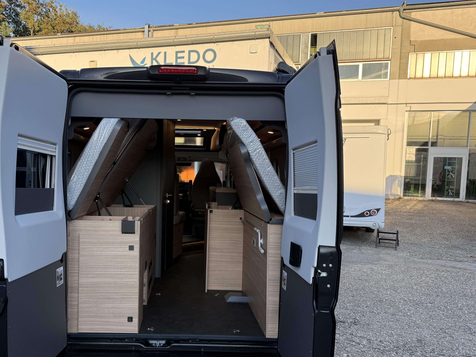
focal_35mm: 31
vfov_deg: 45.4
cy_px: 192
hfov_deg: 57.8
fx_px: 426
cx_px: 184
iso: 80
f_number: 1.78
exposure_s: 1/955
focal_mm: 6.76
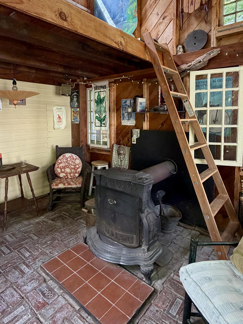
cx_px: 115
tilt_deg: -5.0
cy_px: 133
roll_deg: +0.5
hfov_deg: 61.1
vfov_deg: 75.7
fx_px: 206
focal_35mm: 22
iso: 320
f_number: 2.2
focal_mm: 2.22
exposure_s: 1/121
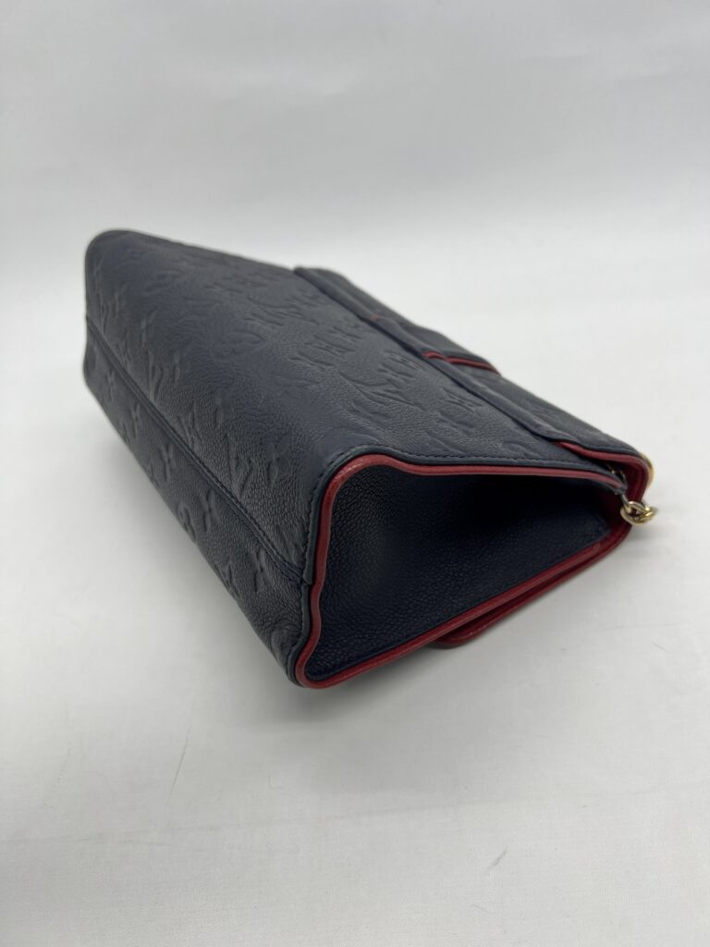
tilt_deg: -36.5
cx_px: 355
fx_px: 711
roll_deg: +9.1
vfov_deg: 67.3
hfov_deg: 53.1
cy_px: 474
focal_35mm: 26
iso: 40
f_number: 1.5
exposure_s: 1/233
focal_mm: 5.7
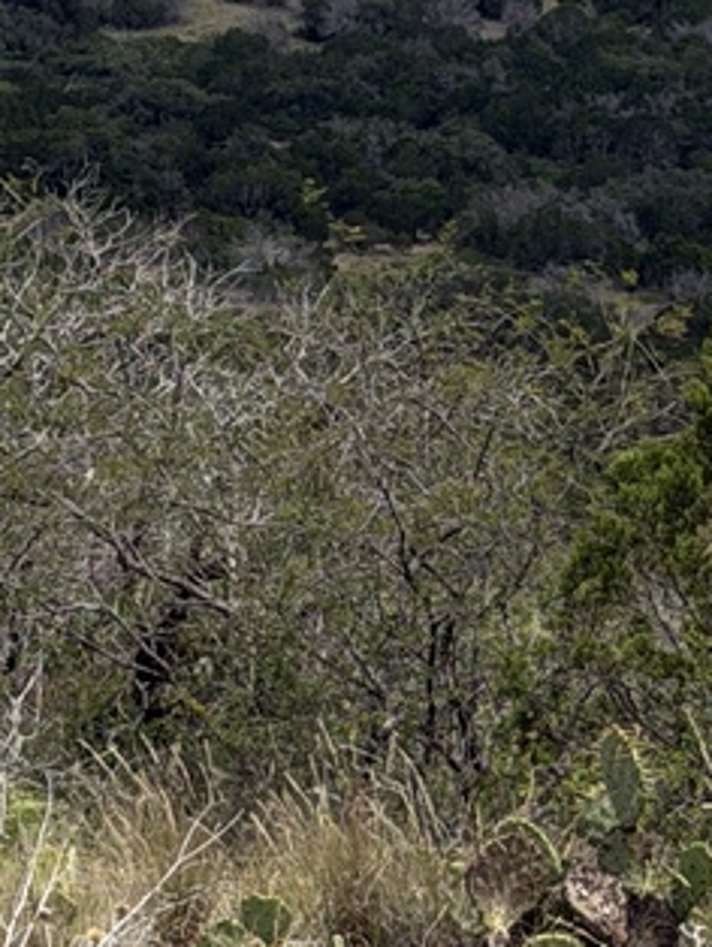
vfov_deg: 9.0
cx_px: 172
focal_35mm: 220
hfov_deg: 6.8
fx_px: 6025
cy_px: 205
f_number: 1.78
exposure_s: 1/6536
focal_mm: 6.76
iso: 64
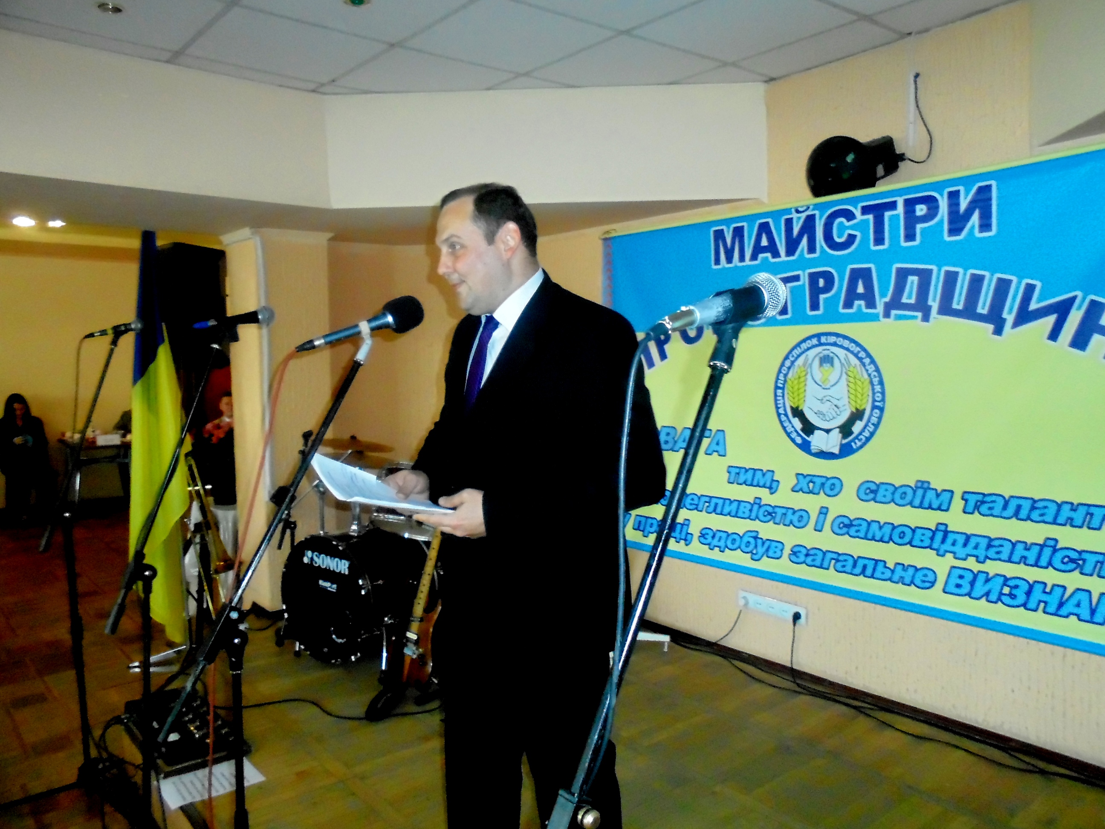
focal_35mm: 26
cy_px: 414
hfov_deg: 67.3
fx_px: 830
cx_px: 552
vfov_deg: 53.1
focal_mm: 4.6
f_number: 3.5
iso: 800
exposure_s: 1/30
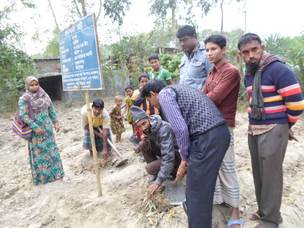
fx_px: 220
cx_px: 152
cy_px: 114
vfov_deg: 54.9
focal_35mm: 25
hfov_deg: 69.4
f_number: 2.5
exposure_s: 1/125
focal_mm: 4.5
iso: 80
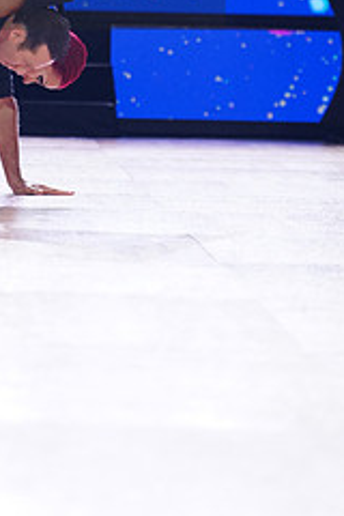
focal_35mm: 237
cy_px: -41
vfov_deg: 8.6
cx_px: -70
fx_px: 3397
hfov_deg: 5.8
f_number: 2.8
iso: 2000
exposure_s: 1/400
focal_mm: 98
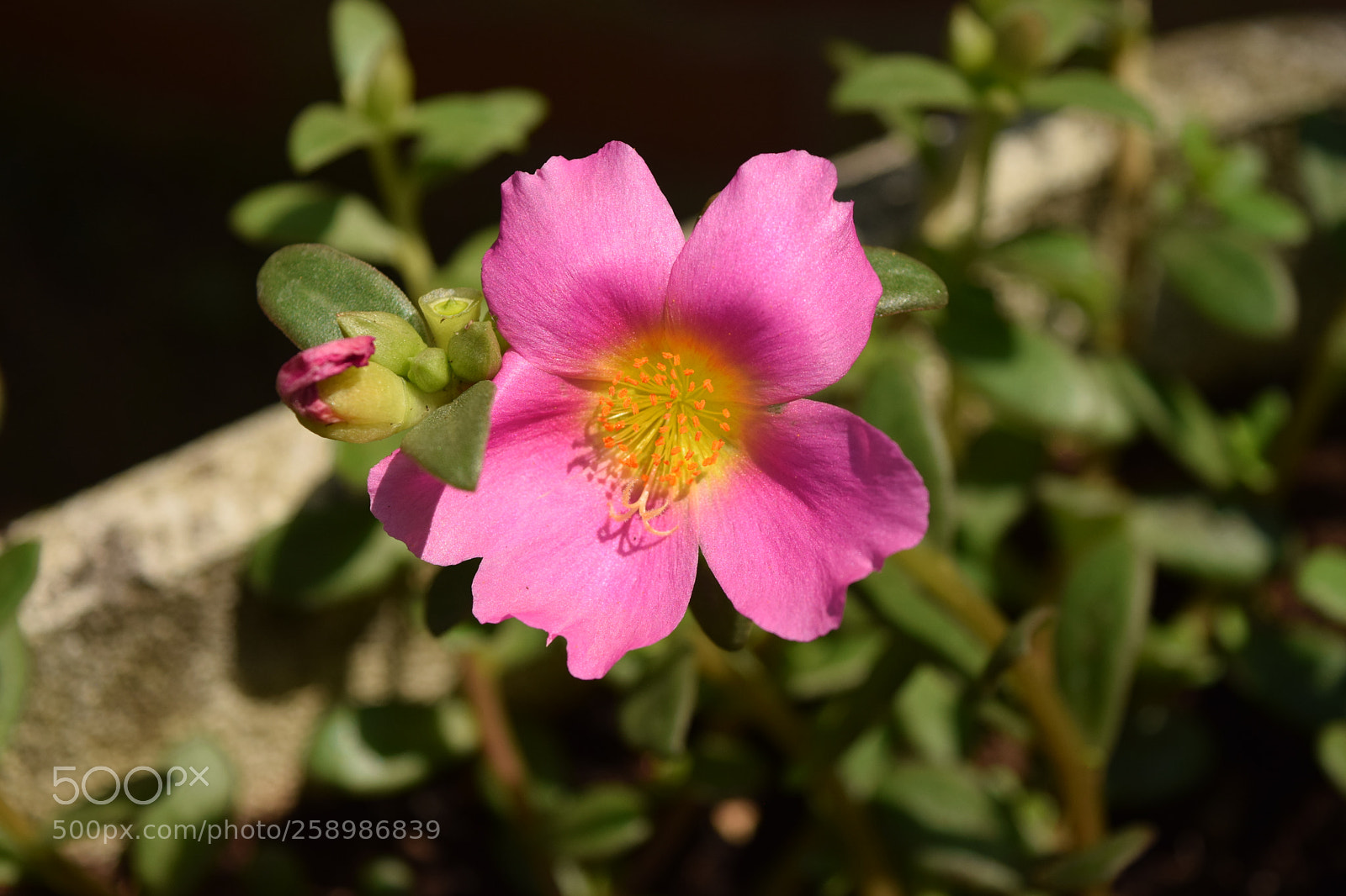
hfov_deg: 28.1
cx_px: 673
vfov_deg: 18.9
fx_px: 2691
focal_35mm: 72
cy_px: 448
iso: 400
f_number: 5.3
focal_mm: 48
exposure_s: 1/2000
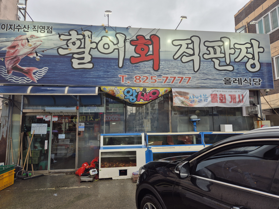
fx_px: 185
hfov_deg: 73.9
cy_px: 104
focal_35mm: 23
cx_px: 140
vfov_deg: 58.9
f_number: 1.8
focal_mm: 5.4
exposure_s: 1/203
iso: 25
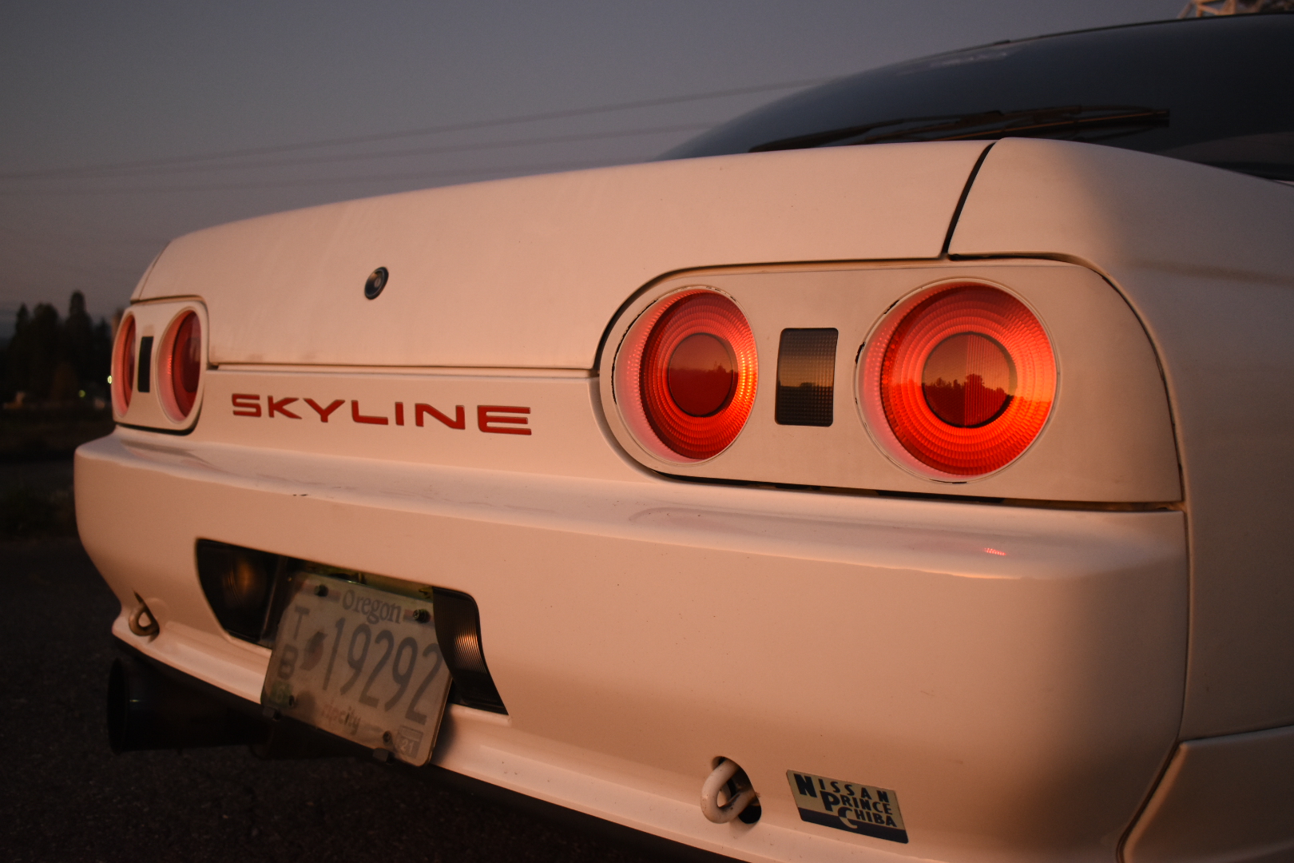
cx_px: 647
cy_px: 432
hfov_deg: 49.6
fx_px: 1402
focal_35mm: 39
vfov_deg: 34.2
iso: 1250
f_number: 4
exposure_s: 1/125
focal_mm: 26
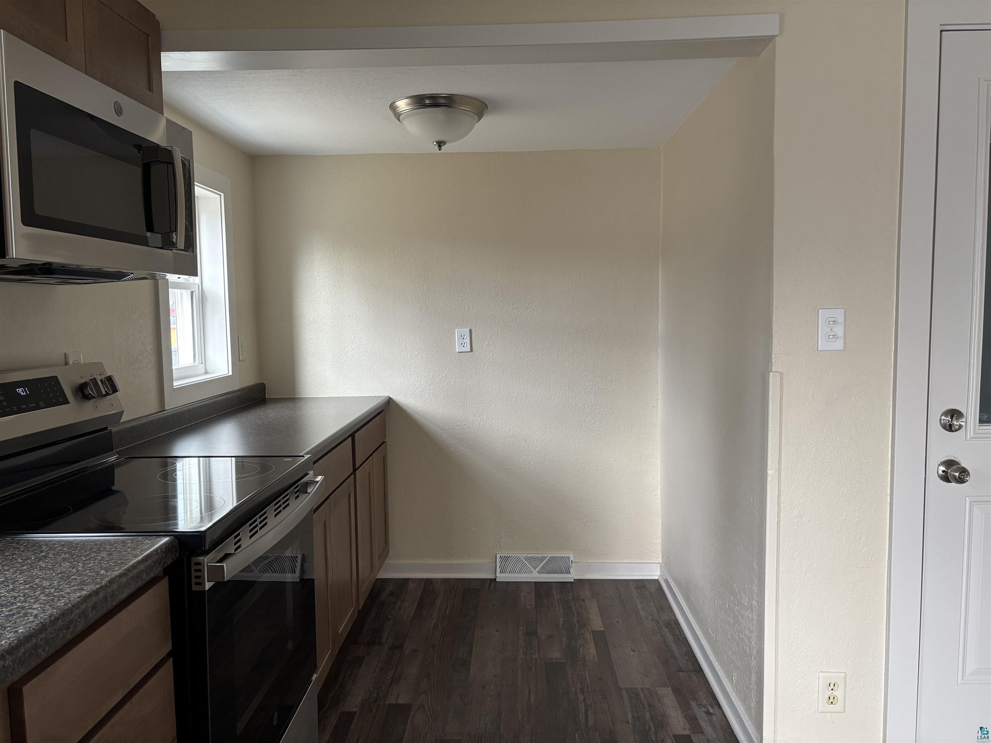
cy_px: 372
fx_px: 744
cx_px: 496
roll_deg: +0.3
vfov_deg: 53.1
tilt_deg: -4.9
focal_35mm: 26
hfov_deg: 67.3
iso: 125
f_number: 1.6
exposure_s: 1/92
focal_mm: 5.96
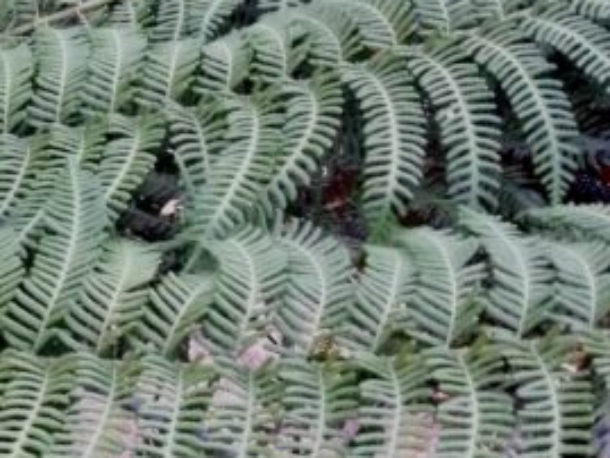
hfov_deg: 14.4
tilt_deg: -52.3
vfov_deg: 10.9
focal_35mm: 133
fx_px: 2345
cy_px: -97
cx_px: -77
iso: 500
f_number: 2.4
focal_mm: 4.28
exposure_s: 1/15
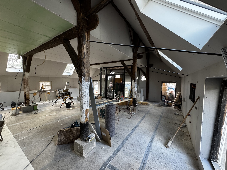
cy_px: 85
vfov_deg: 85.7
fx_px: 92
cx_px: 114
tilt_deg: -1.9
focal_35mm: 14
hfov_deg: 102.1
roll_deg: +0.1
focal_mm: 2.22
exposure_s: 1/94
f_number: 2.2
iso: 320
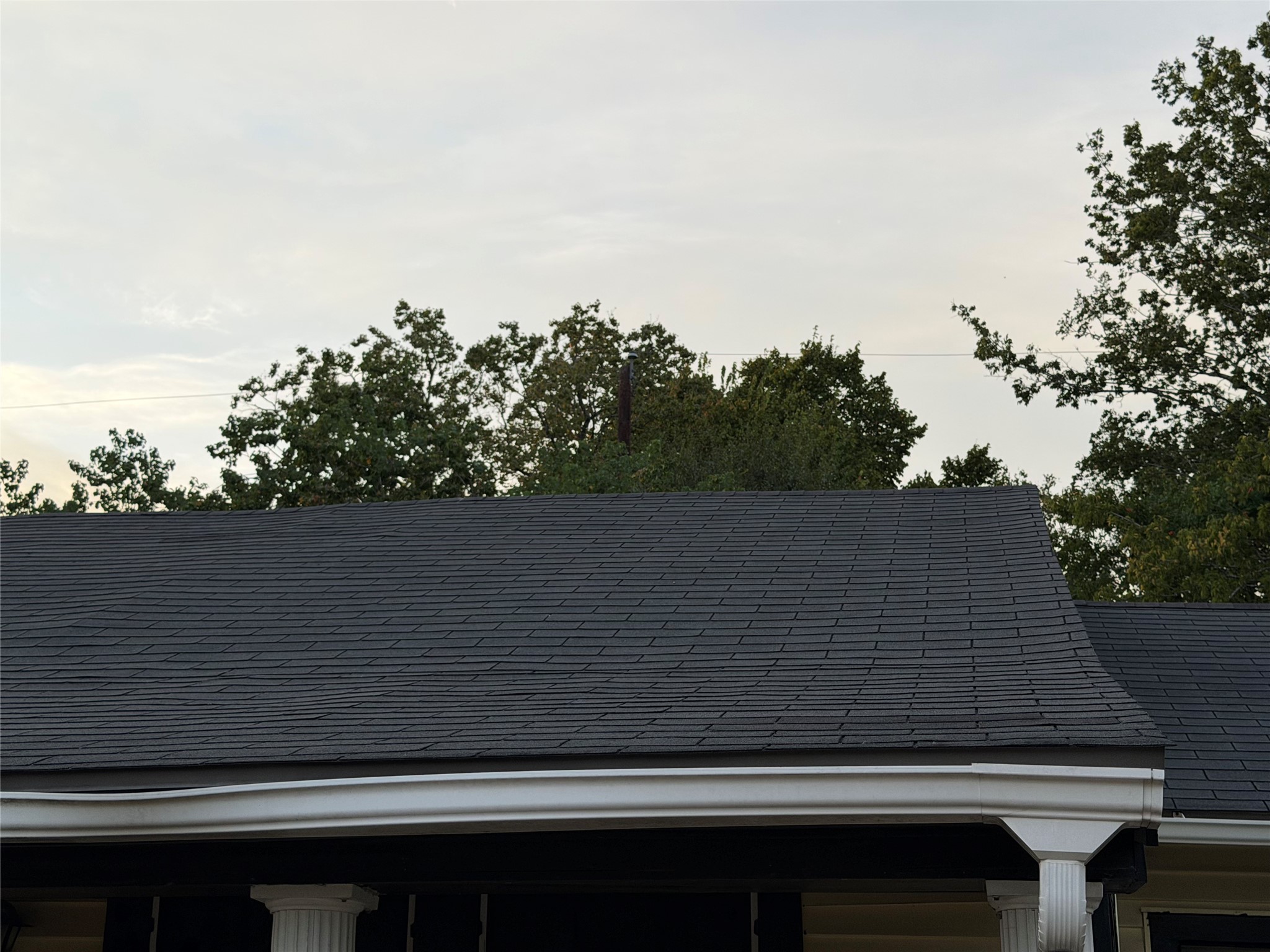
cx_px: 635
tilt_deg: +16.0
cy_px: 476
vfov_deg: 30.3
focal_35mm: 48
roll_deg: -0.3
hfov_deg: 39.7
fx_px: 1761
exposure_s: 1/794
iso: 64
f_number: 1.78
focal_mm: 6.76
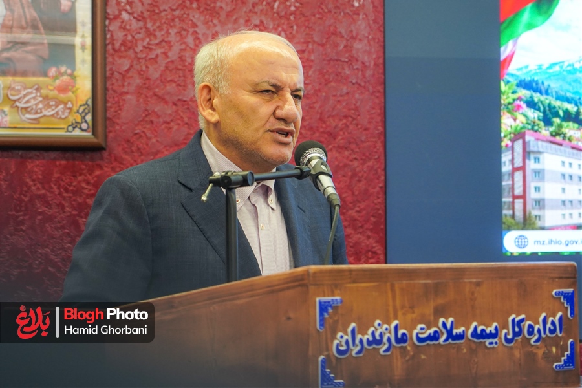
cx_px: 291
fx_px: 1697
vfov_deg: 13.0
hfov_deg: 19.5
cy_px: 194
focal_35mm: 105
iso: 2000
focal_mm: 105
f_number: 4
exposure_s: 1/160
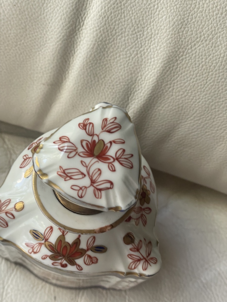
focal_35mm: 52
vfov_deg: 36.8
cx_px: 114
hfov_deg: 28.0
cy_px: 151
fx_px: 455
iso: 160
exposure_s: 1/99
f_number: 2
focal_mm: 6
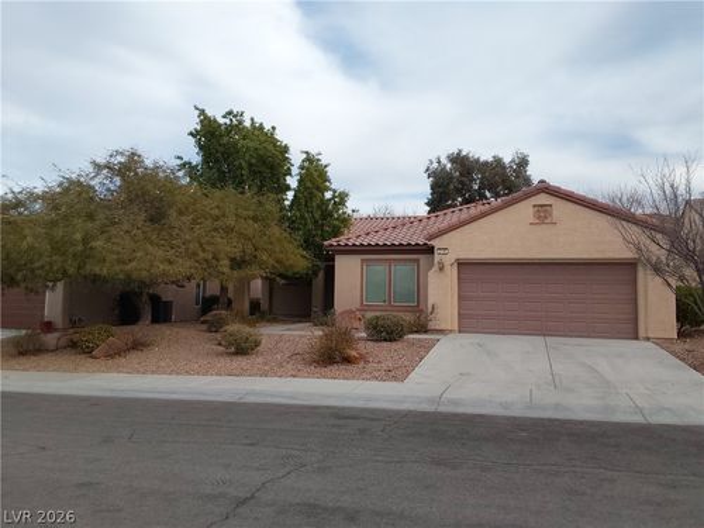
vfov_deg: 49.7
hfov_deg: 63.4
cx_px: 352
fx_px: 569
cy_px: 264
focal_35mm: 28
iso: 50
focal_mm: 2.91
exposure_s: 1/1599
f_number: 1.9
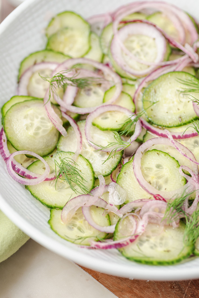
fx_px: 829
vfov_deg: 20.4
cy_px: 149
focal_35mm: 100
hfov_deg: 13.7
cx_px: 100
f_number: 5.6
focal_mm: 100
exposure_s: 1/30
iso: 250
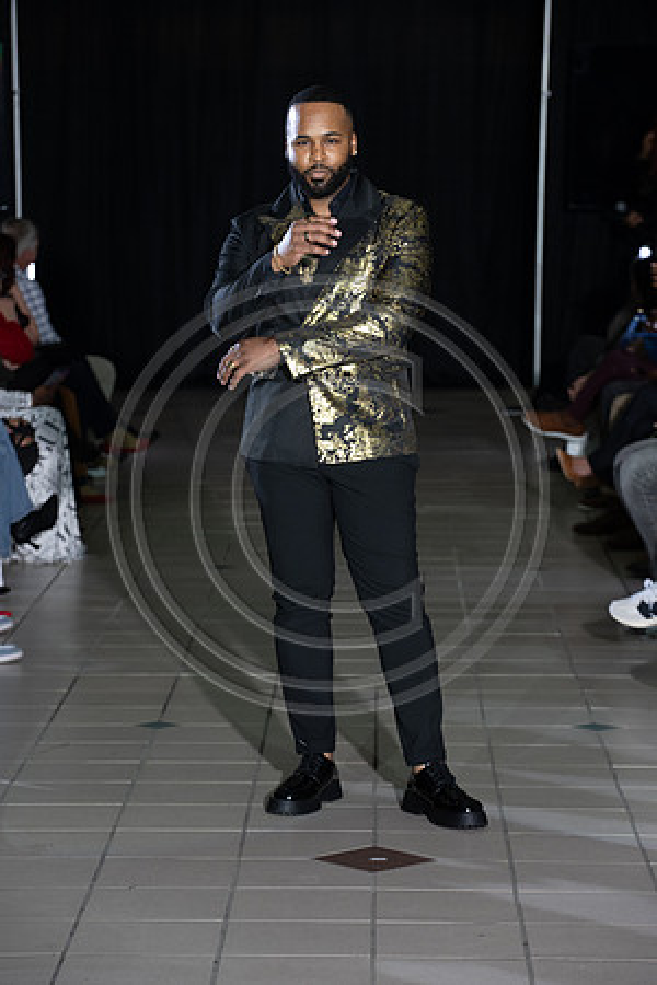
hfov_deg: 11.2
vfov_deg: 16.8
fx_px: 3339
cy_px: 492
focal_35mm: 122
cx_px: 328
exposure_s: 1/160
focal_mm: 122
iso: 1250
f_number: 5.6
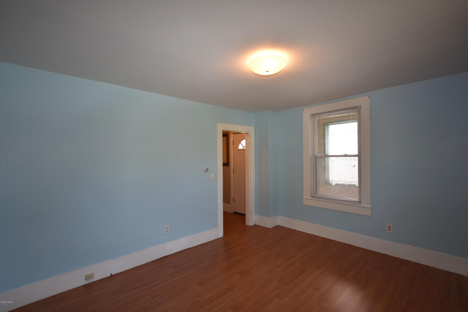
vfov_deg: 77.3
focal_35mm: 15
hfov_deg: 100.4
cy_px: 156
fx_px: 195
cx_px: 234
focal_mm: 10
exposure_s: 1/60
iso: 220
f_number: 4
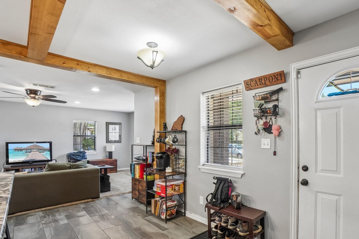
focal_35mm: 18
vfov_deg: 66.8
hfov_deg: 89.2
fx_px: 179
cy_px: 142
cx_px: 209
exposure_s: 1/20
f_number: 8
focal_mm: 10
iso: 400
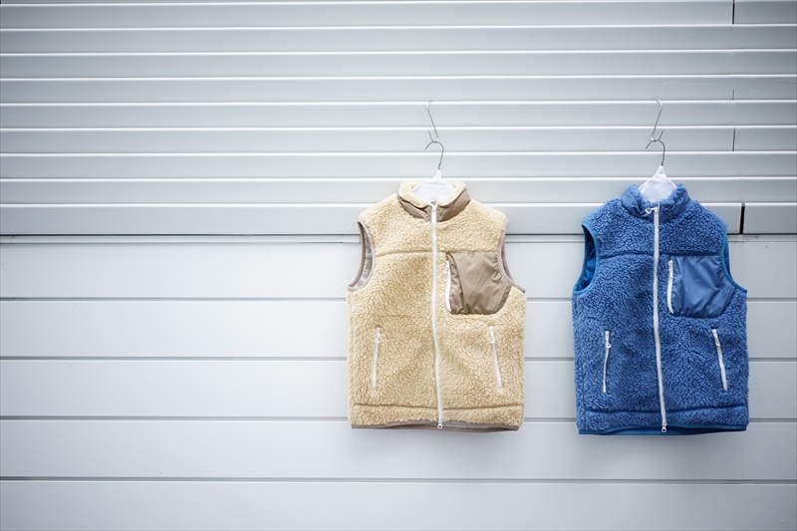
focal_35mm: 55
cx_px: 398
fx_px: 1217
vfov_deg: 24.6
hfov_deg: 36.3
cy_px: 266
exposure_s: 1/320
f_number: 1.8
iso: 100
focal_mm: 55
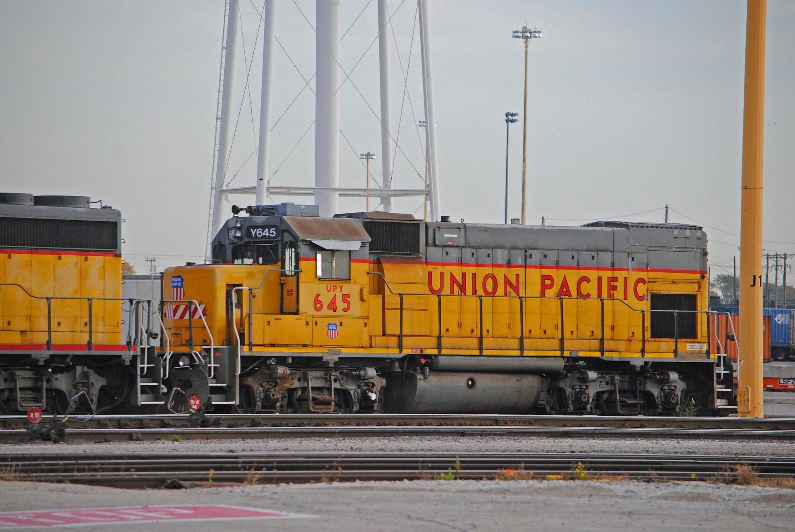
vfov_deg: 6.1
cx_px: 398
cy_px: 266
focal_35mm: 225
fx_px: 4974
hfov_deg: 9.1
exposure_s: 1/500
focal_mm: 150
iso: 720
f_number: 4.8
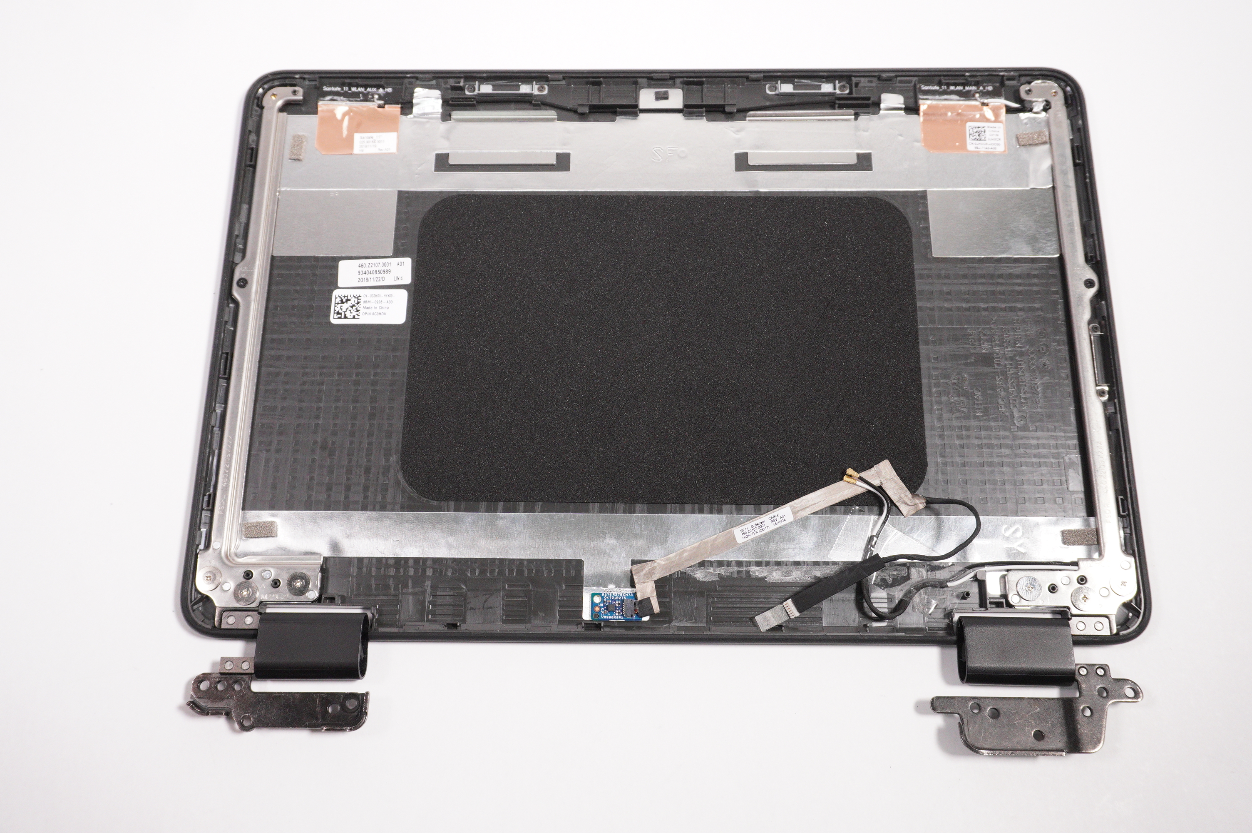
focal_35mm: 32
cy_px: 416
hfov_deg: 59.5
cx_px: 626
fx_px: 1095
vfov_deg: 41.6
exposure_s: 1/250
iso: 1600
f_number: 5.6
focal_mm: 21
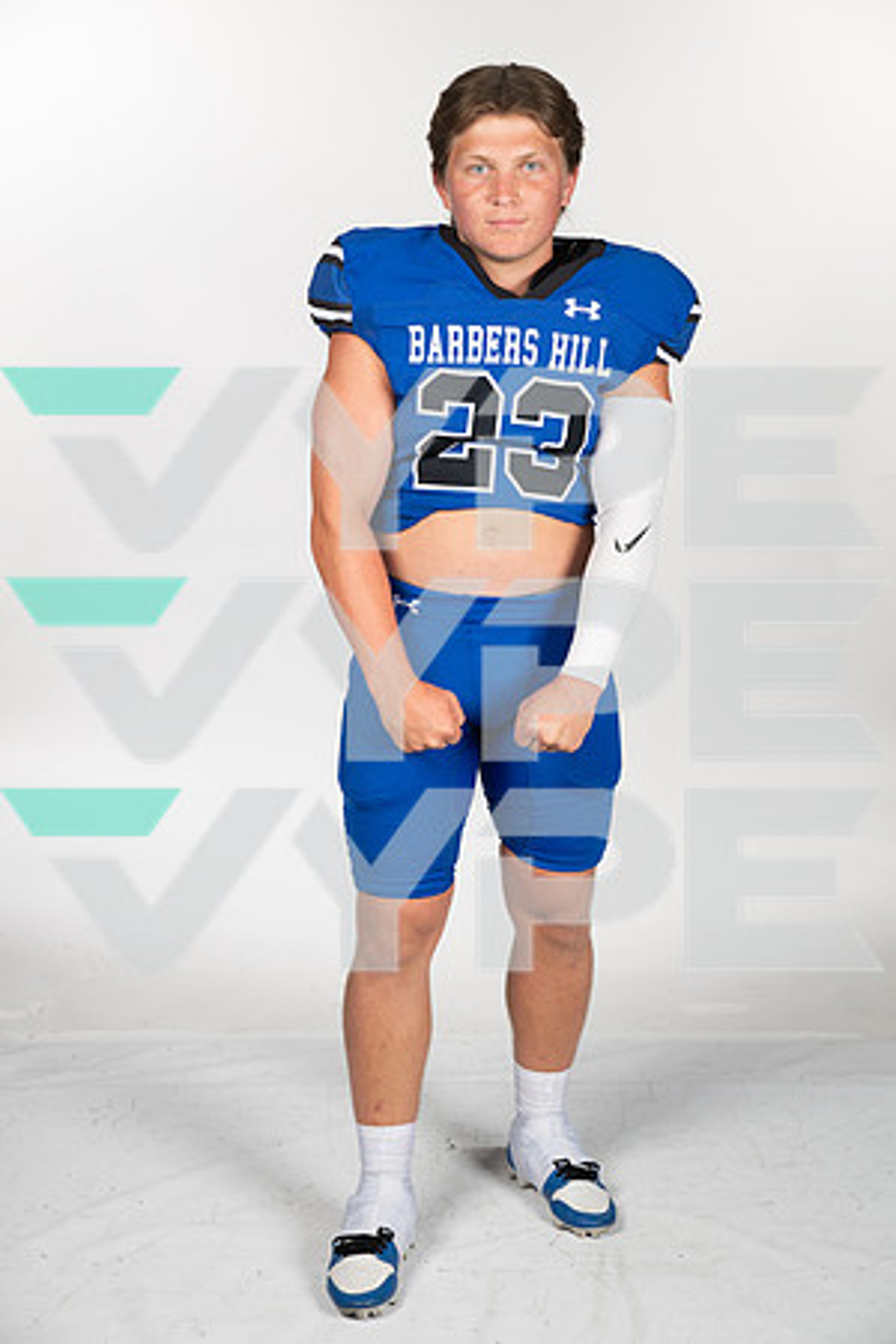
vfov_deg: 34.5
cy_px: 672
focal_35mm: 58
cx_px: 448
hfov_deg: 23.4
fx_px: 2165
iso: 250
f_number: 7.1
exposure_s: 1/400
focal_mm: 58
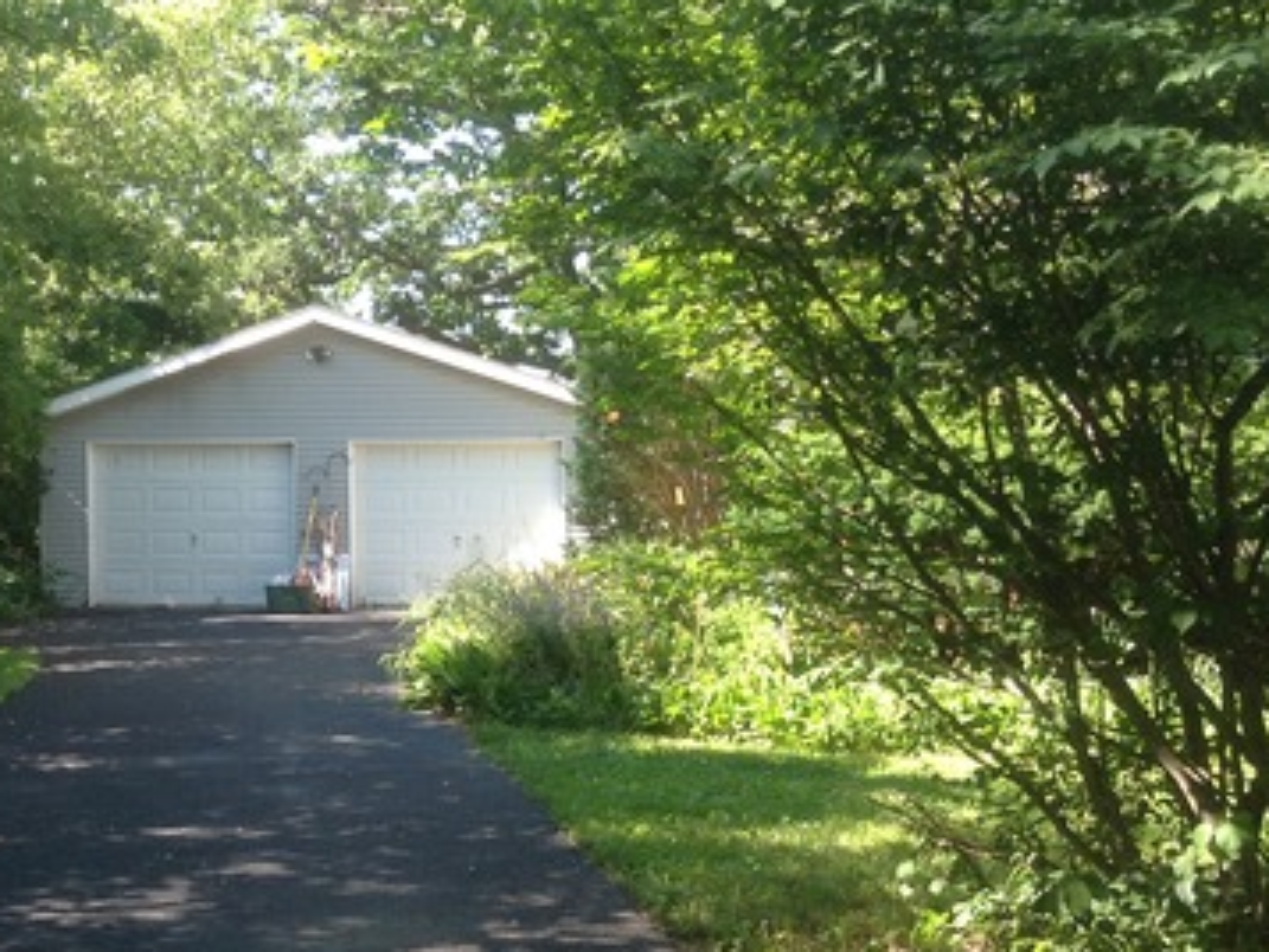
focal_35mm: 59
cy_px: 551
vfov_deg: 24.8
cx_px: 352
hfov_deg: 32.2
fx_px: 2164
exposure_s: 1/120
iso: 32
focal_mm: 3.3
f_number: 2.4
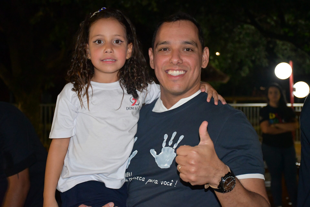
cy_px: 104
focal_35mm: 63
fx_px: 542
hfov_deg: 31.9
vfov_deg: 21.6
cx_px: 155
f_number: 4.5
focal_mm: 42
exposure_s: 1/60
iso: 6400
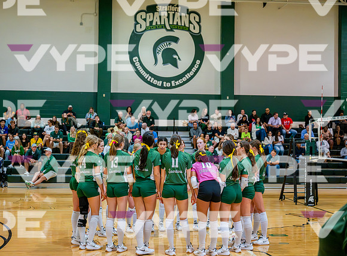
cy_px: 119
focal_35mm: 55
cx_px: 174
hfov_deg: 35.3
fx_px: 545
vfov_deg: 26.4
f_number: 2.8
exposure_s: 1/800
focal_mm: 47
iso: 8000
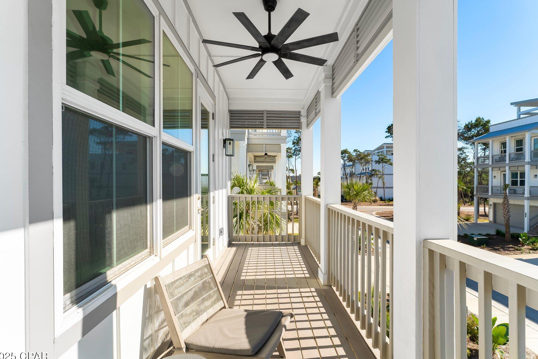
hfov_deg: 95.2
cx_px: 271
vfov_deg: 72.3
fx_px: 245
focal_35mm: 16
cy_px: 182
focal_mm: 15.4
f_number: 8
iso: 100
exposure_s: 1/250
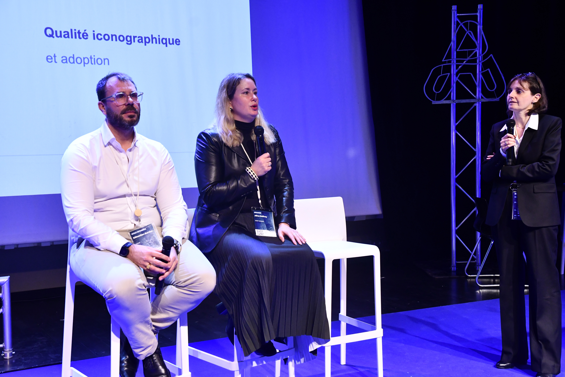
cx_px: 282
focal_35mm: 51
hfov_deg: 38.9
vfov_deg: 26.5
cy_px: 188
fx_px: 800
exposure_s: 1/80
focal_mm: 34
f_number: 5.6
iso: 2000
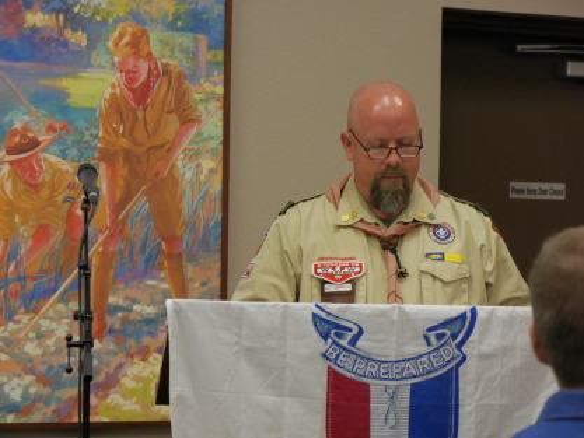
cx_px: 292
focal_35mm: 146
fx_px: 2464
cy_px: 219
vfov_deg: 10.2
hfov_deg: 13.5
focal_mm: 73
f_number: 5.4
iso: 3200
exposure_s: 1/160
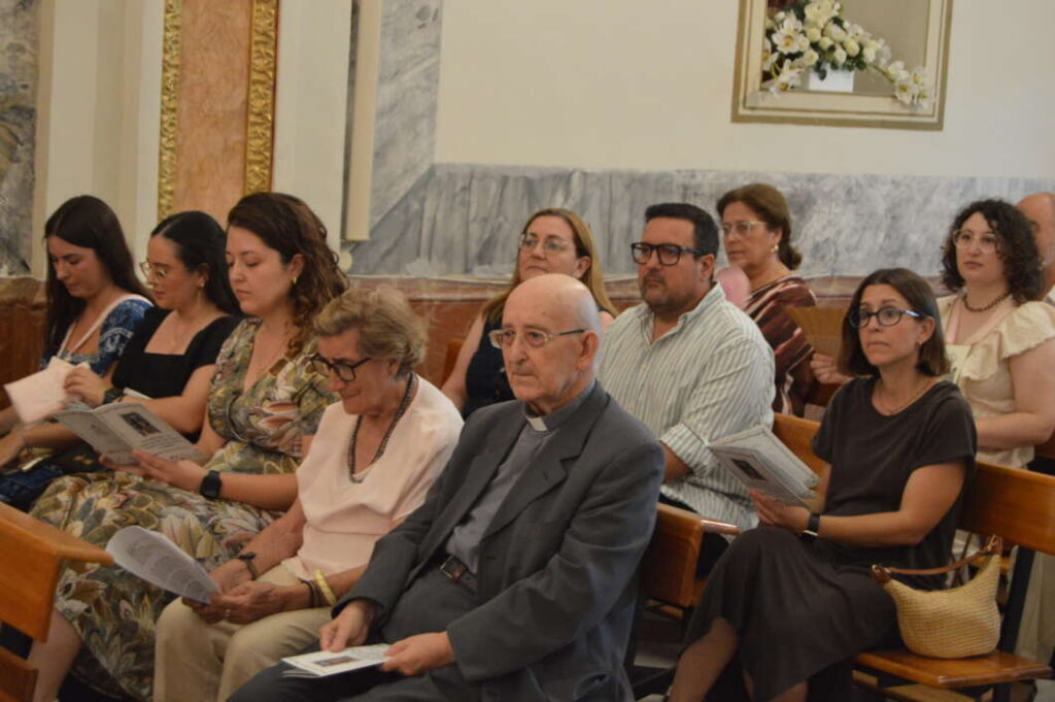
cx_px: 528
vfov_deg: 17.5
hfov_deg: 26.0
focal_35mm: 78
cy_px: 351
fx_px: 2284
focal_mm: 52
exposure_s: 1/30
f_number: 5.6
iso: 3200
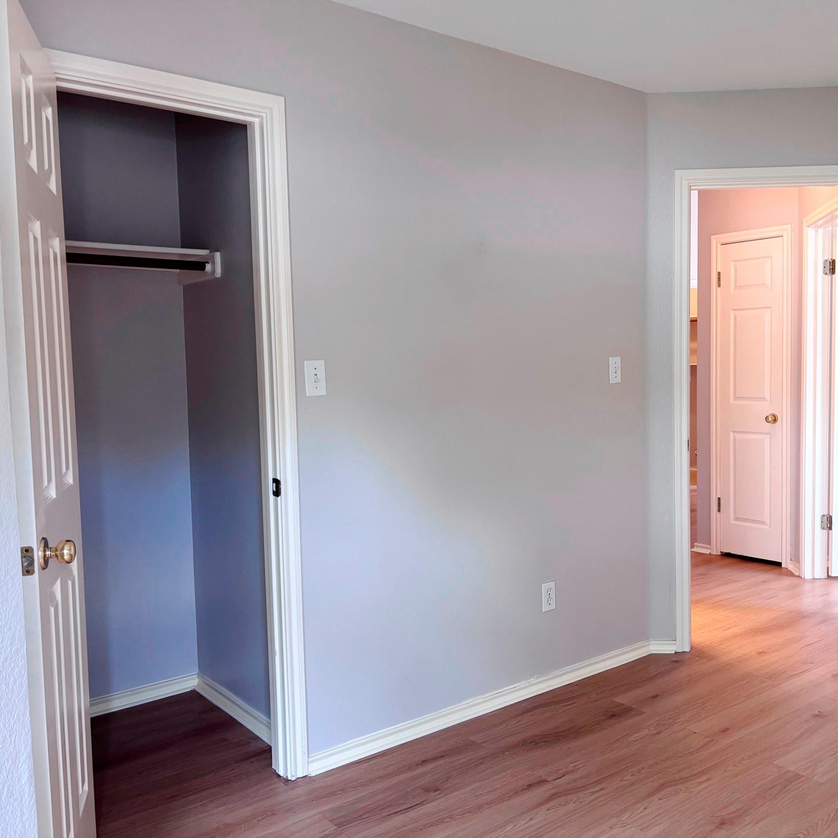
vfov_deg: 52.5
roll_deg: +0.6
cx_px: 529
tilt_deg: -4.3
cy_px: 417
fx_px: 849
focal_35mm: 31
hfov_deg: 51.9
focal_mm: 5.96
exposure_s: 1/60
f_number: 1.6
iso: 125
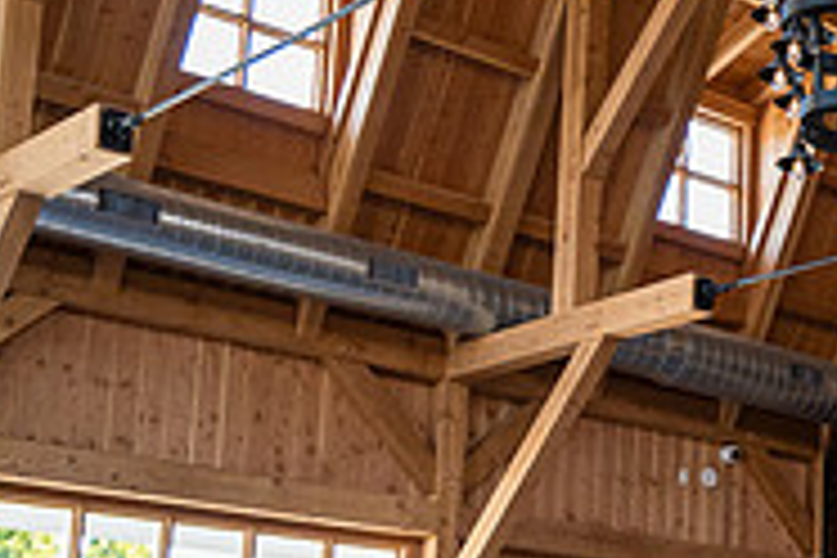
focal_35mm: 81
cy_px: 506
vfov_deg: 16.6
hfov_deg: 22.1
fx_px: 1883
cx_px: 1128
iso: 2500
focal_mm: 24
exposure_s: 1/500
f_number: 4
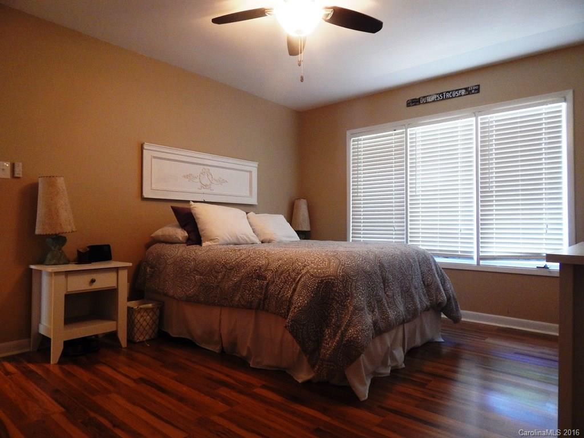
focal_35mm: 23
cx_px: 292
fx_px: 388
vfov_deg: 58.9
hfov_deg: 73.9
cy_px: 219
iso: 220
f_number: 3
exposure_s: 1/30
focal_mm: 4
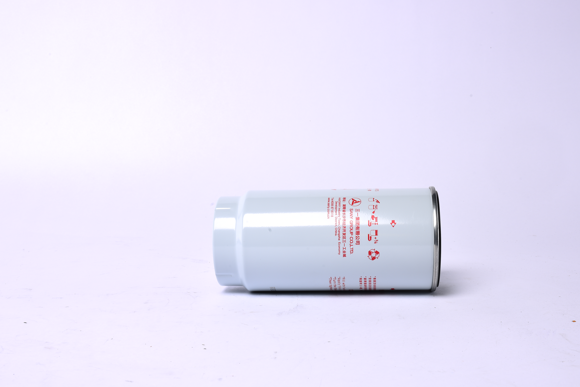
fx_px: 790
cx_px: 342
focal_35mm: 49
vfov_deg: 27.5
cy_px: 236
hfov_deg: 40.2
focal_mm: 40
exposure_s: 1/125
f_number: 16
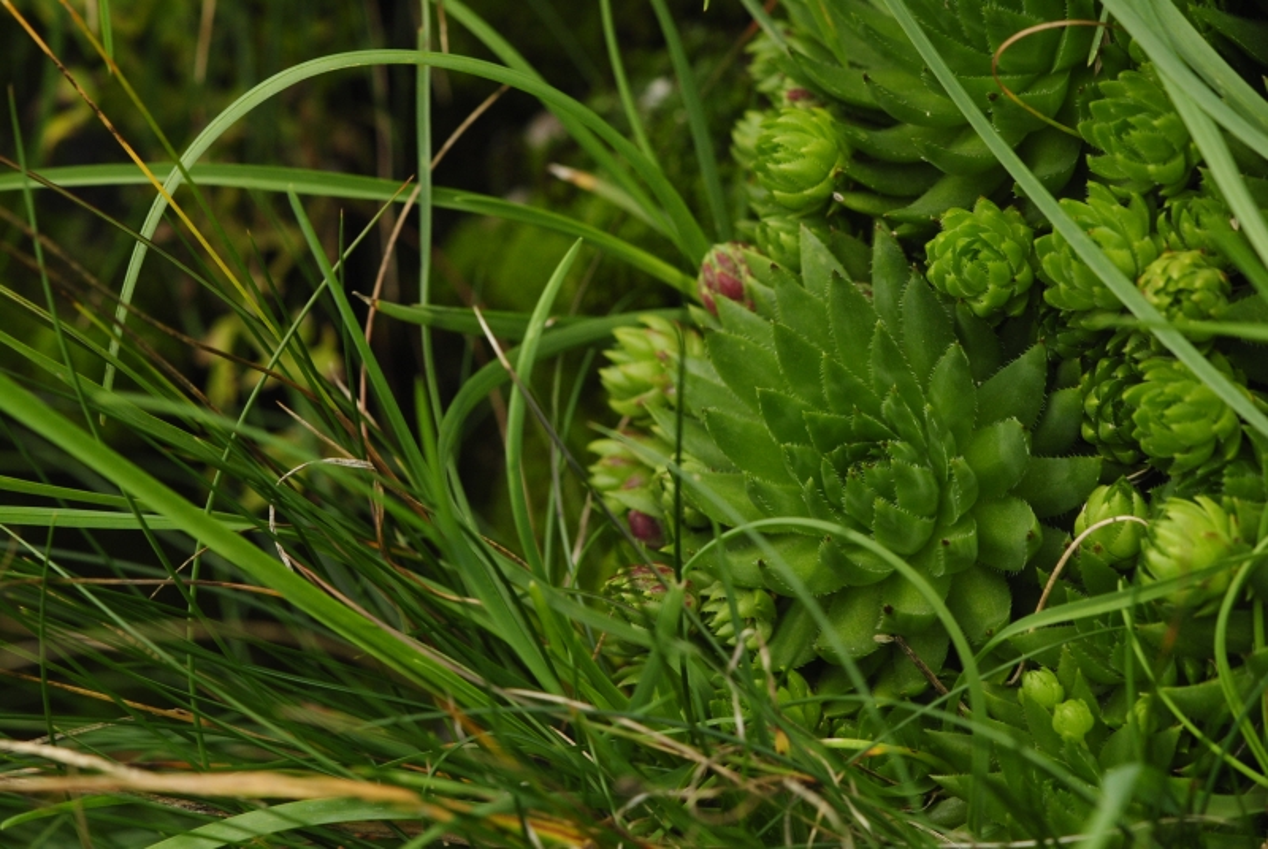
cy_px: 424
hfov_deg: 16.0
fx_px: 4497
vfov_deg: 10.8
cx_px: 634
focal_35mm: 128
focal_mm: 85
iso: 400
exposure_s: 1/125
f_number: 5.6
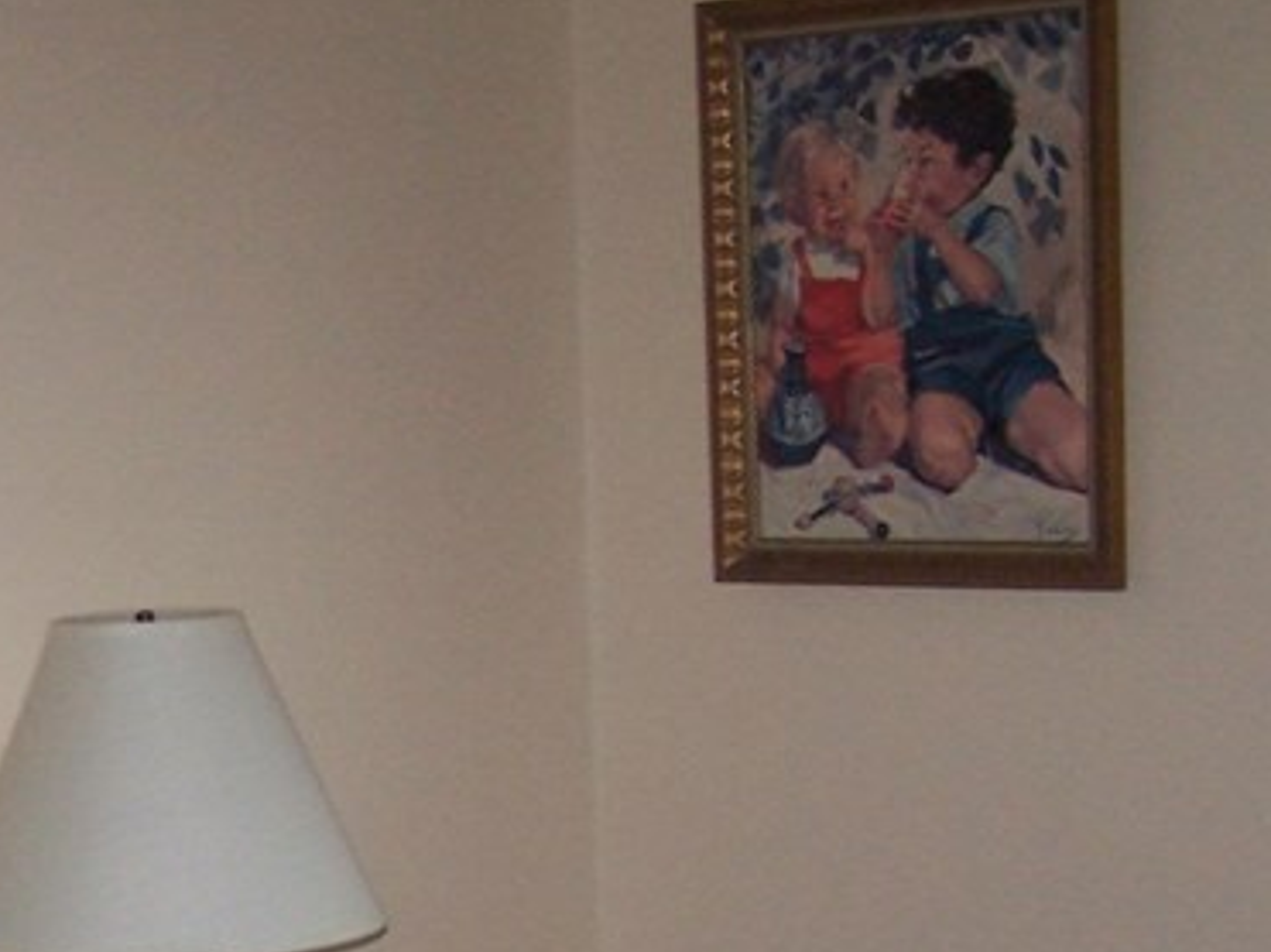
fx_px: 3854
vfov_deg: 13.7
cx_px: 72
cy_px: 1130
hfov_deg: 18.4
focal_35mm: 105
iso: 140
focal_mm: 6.3
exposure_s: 1/60
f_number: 2.8
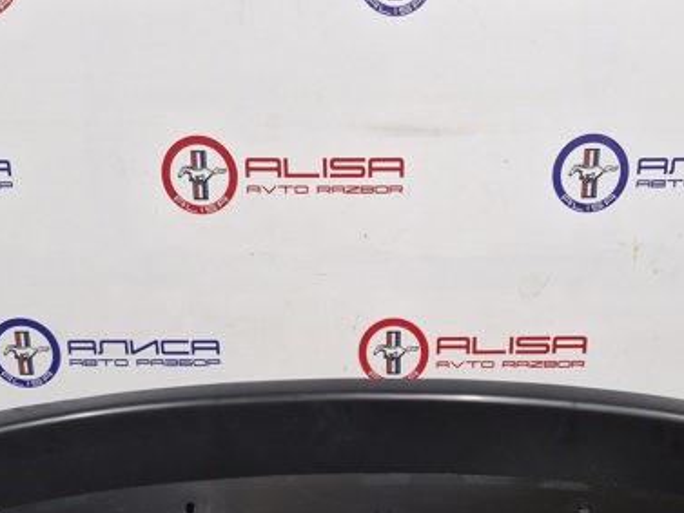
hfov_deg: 47.8
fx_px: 771
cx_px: 370
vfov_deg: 35.8
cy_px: 402
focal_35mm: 39
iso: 250
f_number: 1.8
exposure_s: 1/100
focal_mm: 5.54
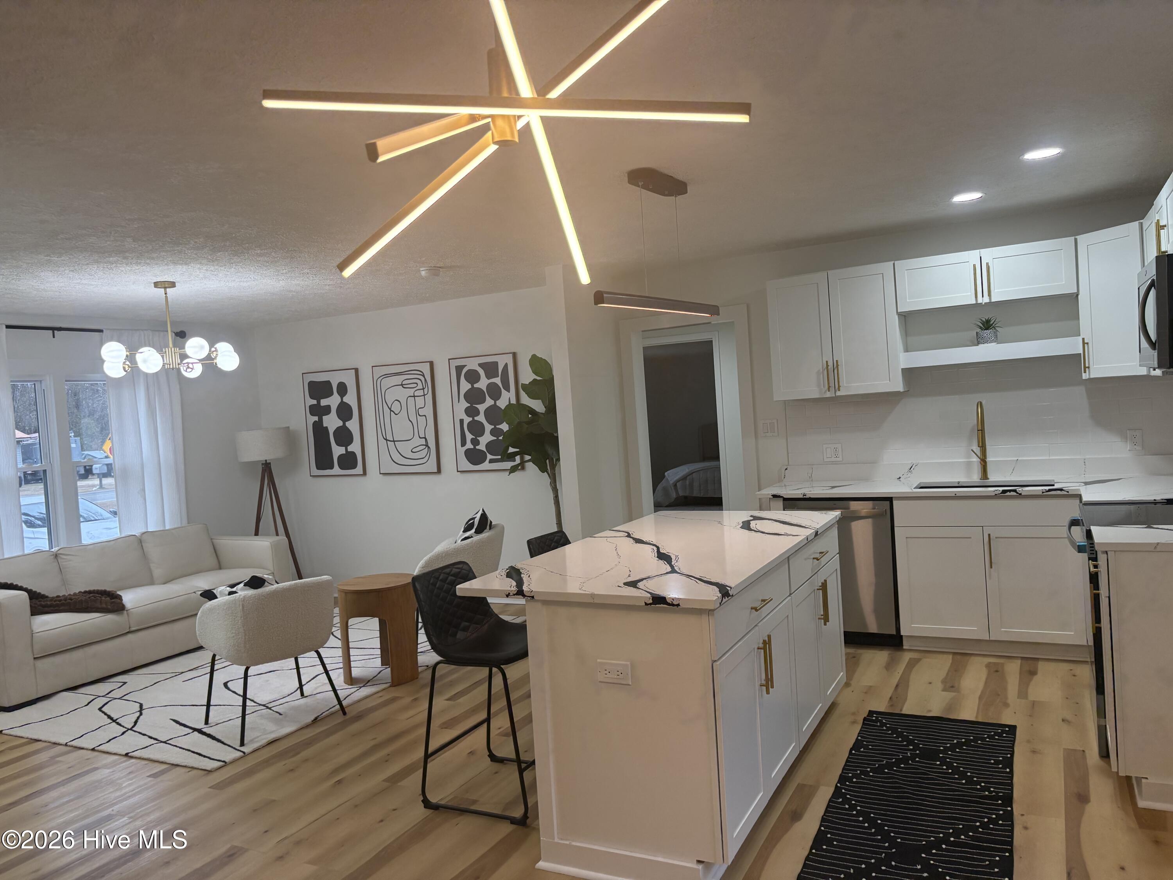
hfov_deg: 67.3
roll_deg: +4.1
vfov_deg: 53.1
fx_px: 881
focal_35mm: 26
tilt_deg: -2.6
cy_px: 440
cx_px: 586
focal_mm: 5.96
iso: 125
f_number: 1.6
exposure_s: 1/168
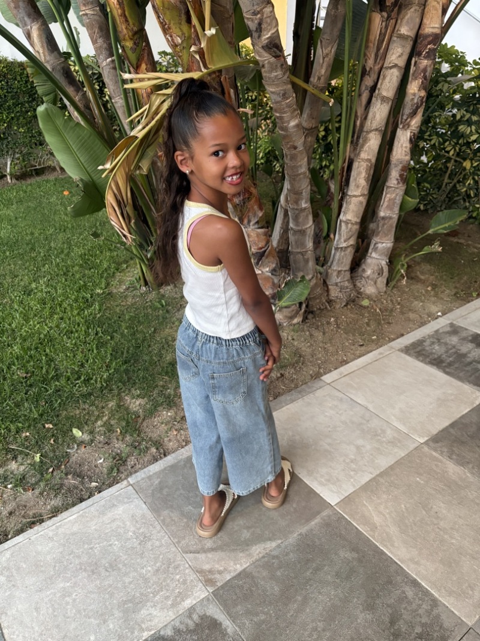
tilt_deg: -27.9
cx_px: 240
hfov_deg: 53.1
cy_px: 320
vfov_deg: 67.3
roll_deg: -0.1
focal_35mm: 26
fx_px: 481
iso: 400
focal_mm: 5.96
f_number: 1.6
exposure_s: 1/50
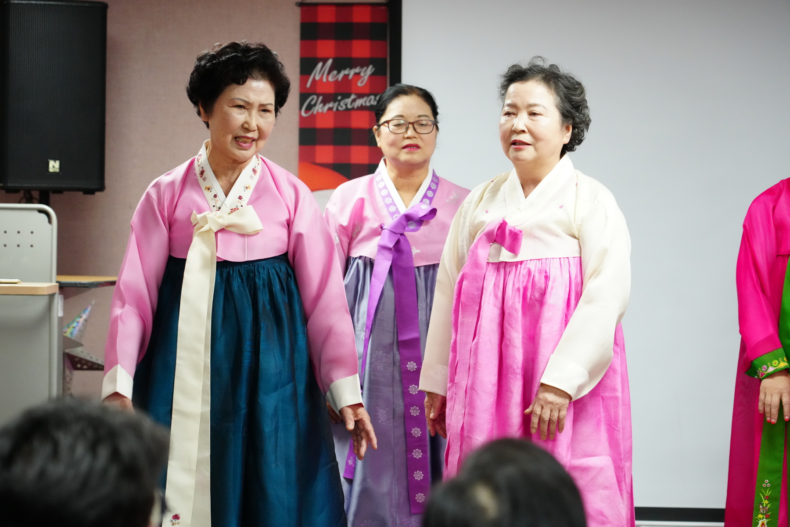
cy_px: 264
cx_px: 395
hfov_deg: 19.5
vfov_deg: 13.0
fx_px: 2304
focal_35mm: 105
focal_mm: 105
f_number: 4.5
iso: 6400
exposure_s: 1/250
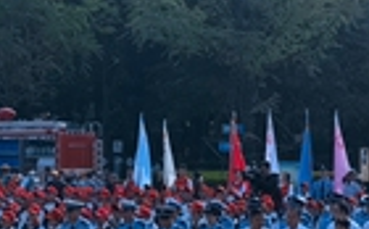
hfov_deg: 11.2
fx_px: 1888
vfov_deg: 6.9
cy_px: 166
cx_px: 166
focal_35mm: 188
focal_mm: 6.67
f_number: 1.9
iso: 50
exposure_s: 1/11765
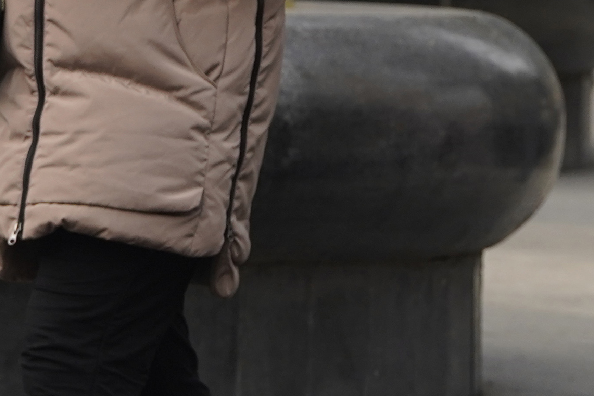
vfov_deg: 1.9
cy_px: 61
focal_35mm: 724
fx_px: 11944
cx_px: 986
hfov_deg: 2.8
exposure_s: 1/2000
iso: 800
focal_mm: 170
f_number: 5.6
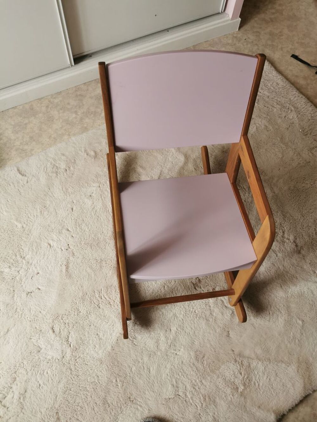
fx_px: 330
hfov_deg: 51.4
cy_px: 211
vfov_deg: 65.3
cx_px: 158
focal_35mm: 27
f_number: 1.6
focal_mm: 5.56
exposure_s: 1/100
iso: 100
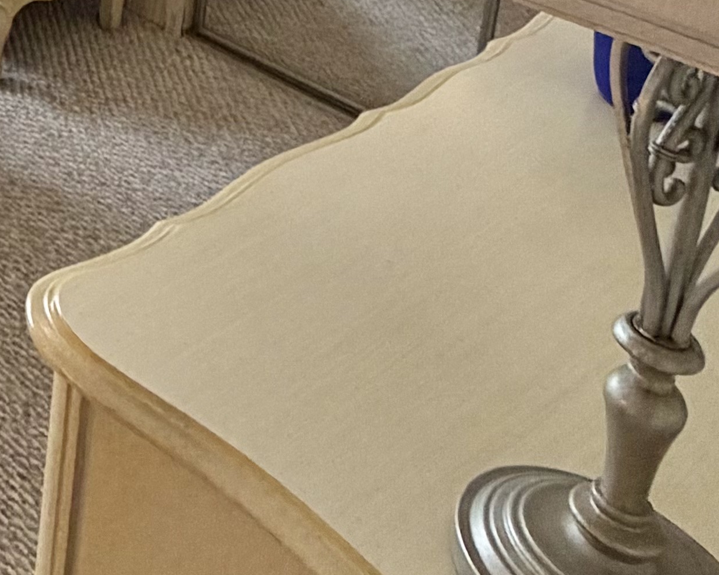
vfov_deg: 19.6
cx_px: -330
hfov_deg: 24.2
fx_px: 1341
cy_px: -379
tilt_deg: -11.2
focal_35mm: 63
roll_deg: -0.1
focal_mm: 2.22
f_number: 2.2
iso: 160
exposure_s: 1/120
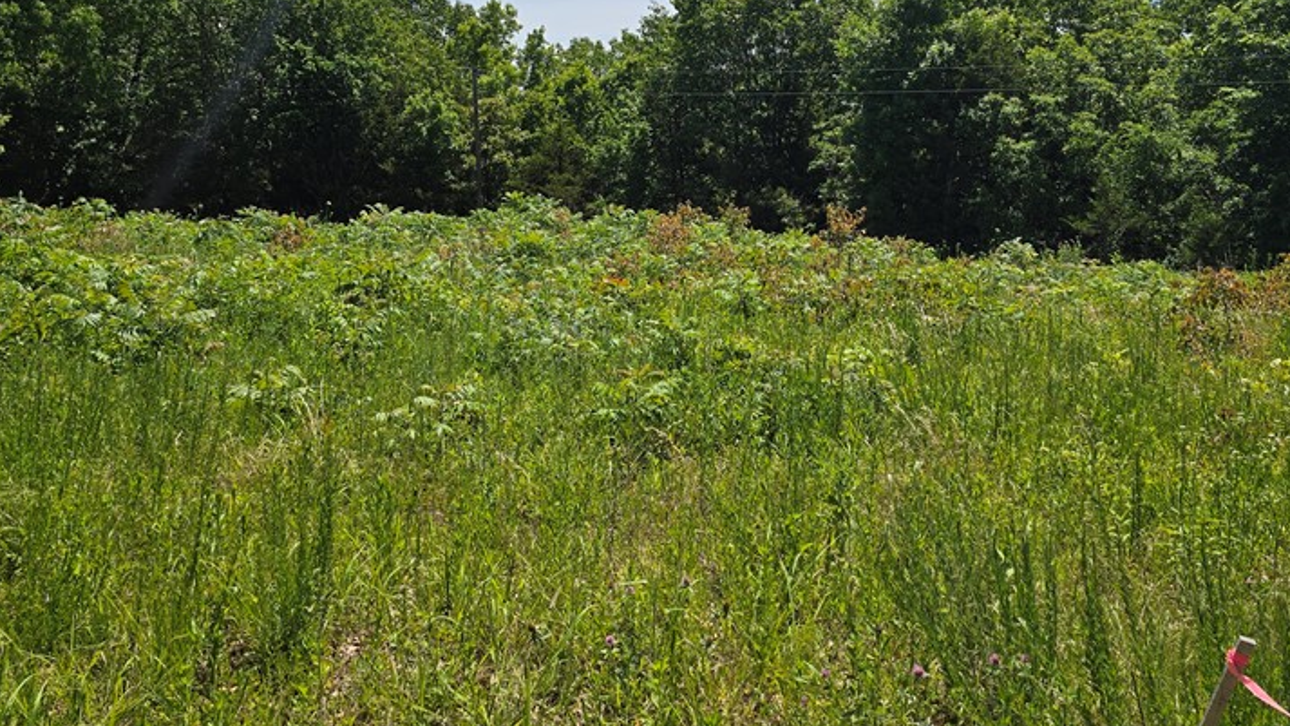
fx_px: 1231
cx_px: 751
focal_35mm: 36
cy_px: 148
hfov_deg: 55.0
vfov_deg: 32.0
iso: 12
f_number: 1.7
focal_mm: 6.3
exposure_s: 1/1070
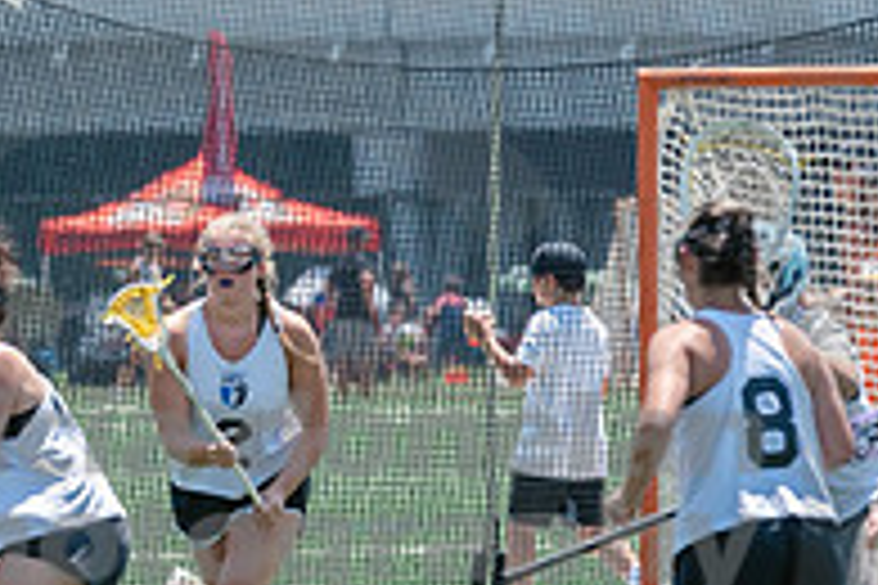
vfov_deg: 1.3
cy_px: 533
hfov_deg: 1.9
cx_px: -859
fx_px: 26216
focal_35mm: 1075
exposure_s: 1/1600
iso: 400
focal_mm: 200
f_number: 5
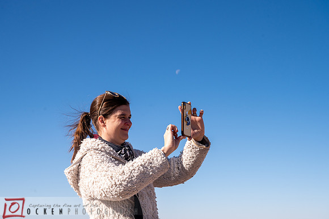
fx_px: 548
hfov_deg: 33.4
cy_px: 110
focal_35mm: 60
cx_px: 164
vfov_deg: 22.6
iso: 200
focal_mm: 60
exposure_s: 1/800
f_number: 8
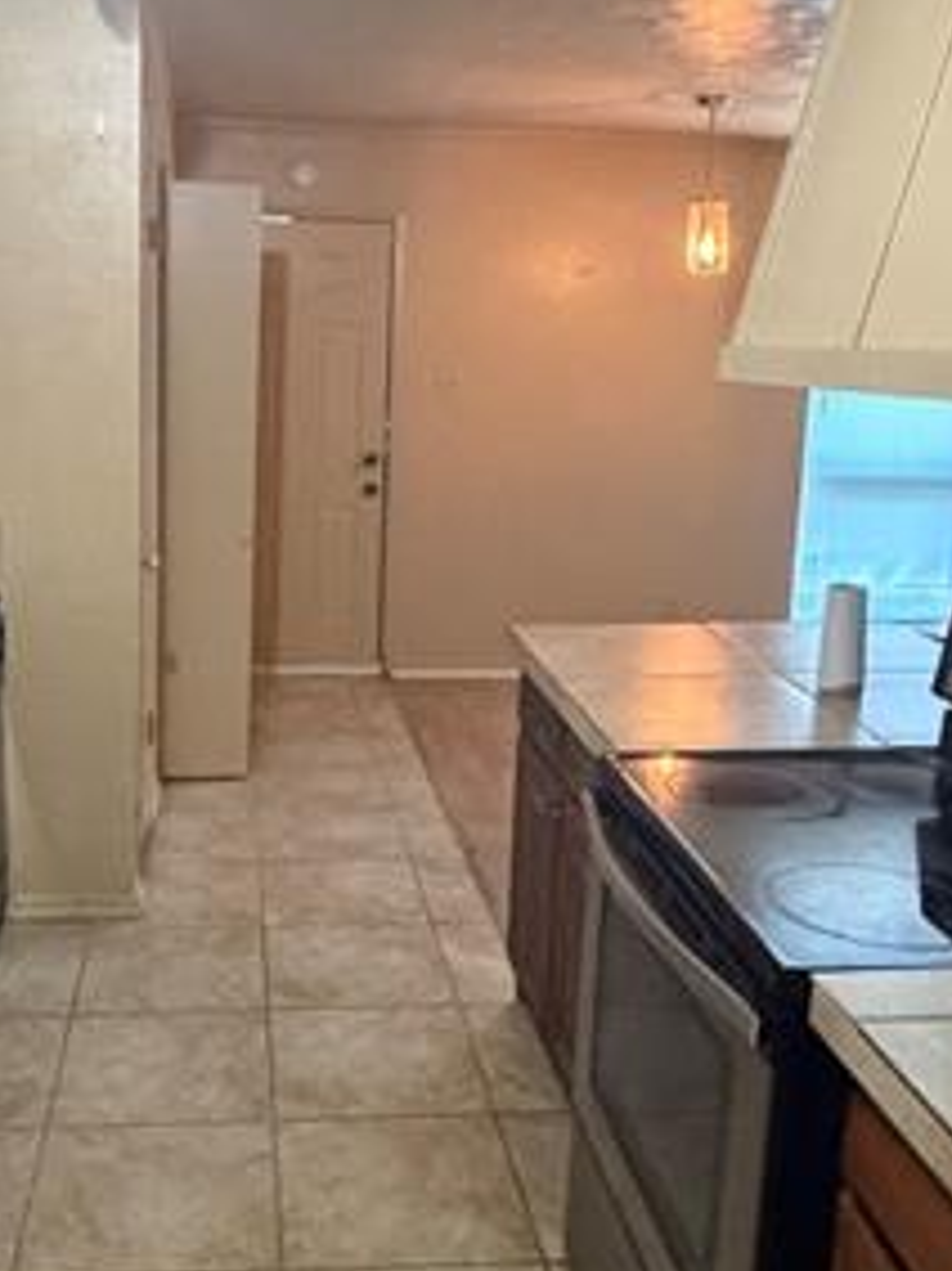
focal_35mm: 38
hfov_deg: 37.5
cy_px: 602
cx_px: 355
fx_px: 1394
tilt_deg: -10.3
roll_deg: -1.1
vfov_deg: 49.0
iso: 1250
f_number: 2.2
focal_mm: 2.22
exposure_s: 1/60
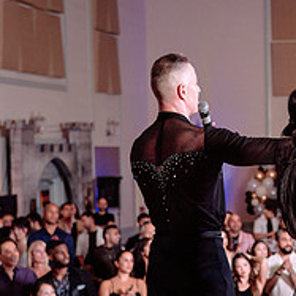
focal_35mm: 114
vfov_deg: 15.1
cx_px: 326
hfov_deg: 14.9
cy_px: 262
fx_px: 1103
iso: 500
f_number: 2.8
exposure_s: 1/160
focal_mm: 40
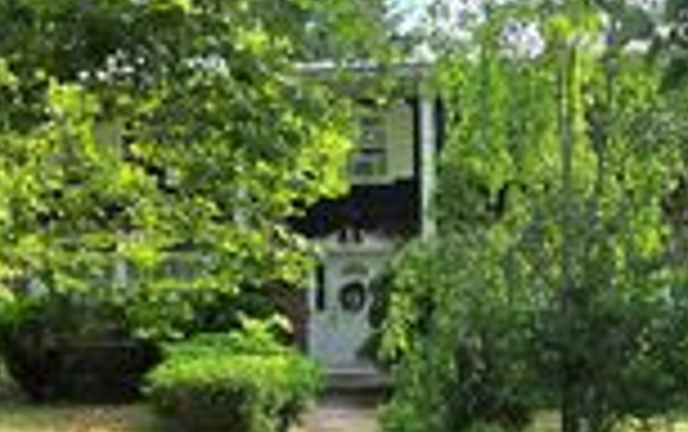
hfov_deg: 43.7
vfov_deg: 28.0
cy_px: 349
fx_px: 845
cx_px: 454
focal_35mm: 45
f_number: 2.2
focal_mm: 2.2
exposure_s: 1/343
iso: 50
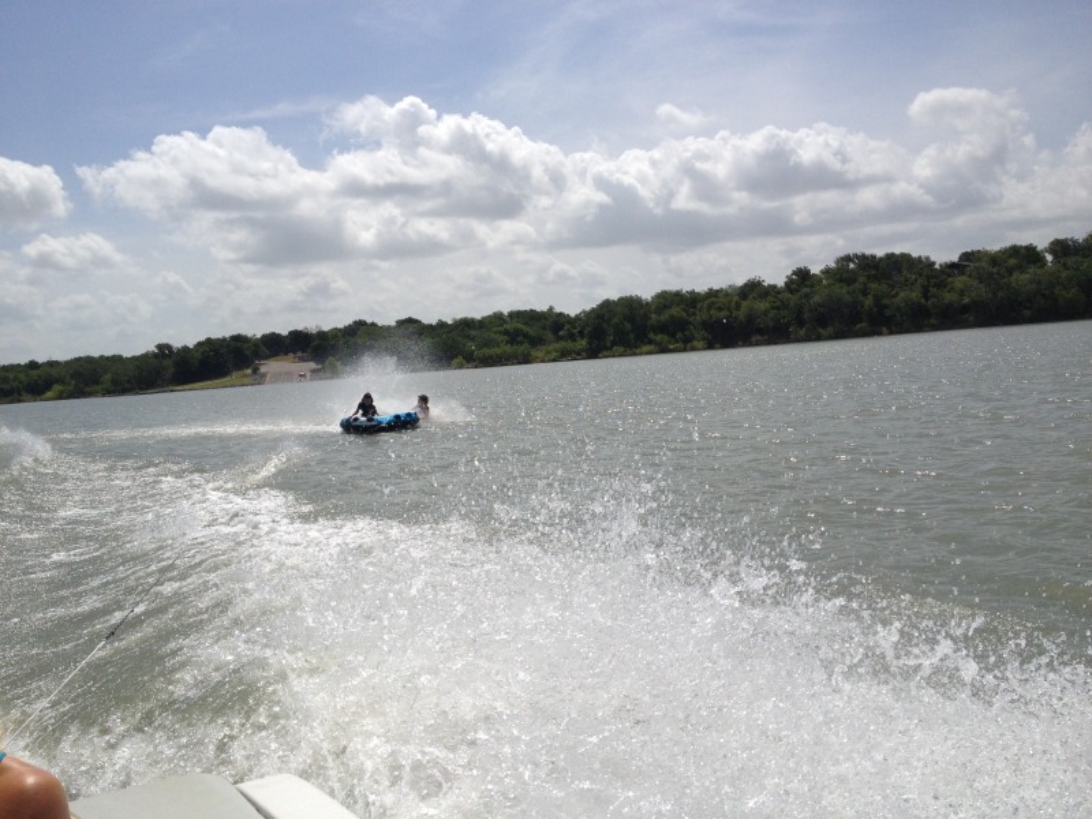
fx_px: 1104
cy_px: 410
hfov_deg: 52.6
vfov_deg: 40.7
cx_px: 546
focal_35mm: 35
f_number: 2.4
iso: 50
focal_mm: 4.28
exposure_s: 1/5025
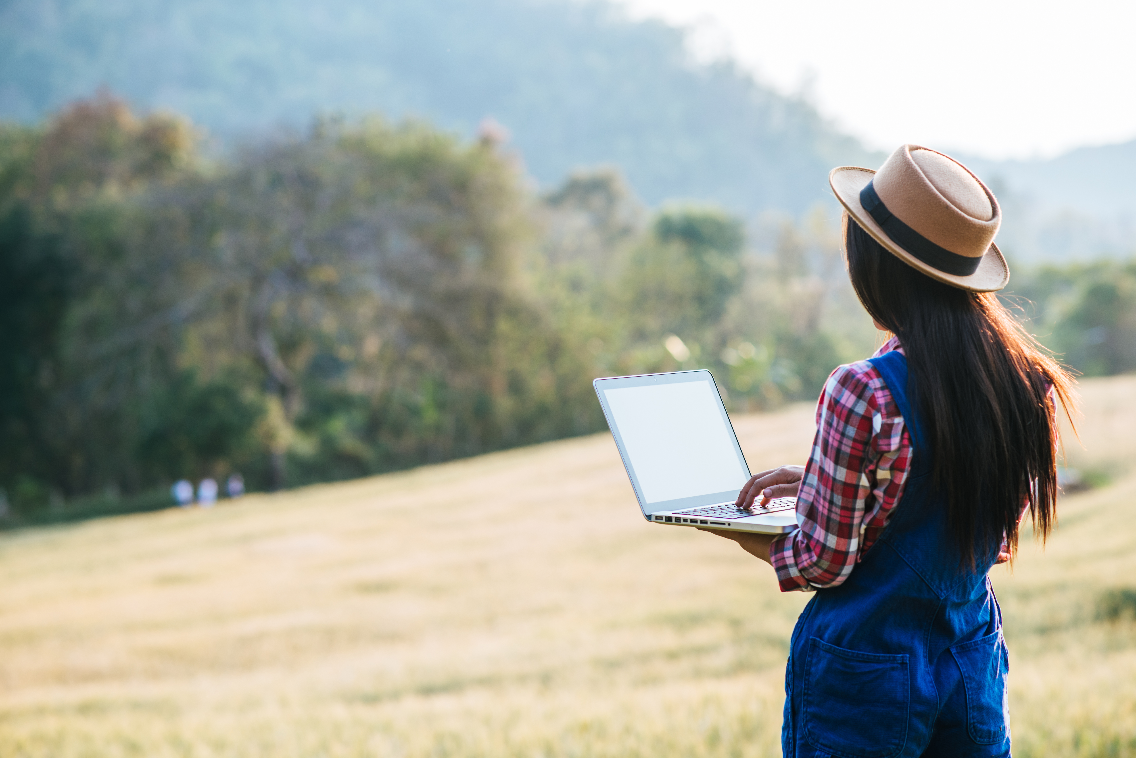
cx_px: 568
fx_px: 2683
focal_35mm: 85
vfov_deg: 16.1
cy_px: 379
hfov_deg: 23.9
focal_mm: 85
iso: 100
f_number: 2.8
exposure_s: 1/320
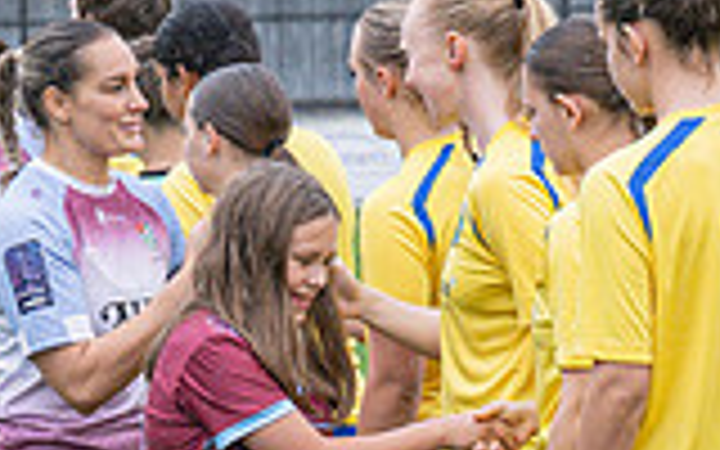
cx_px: 159
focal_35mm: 330
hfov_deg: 6.4
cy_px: 409
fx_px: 6475
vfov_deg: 4.0
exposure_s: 1/640
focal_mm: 70
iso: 1250
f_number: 5
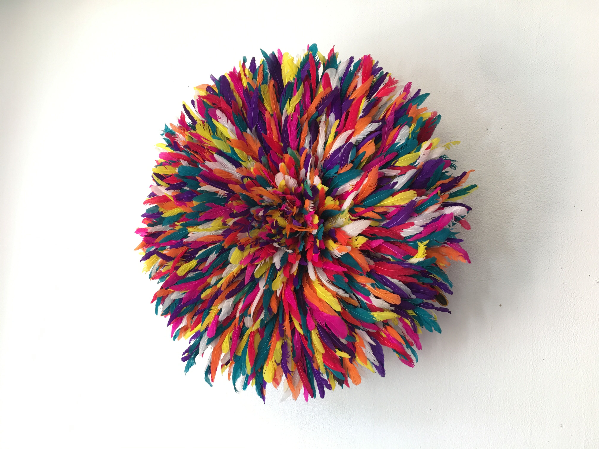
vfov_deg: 48.2
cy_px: 224
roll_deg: -2.4
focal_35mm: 29
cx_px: 300
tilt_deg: +8.5
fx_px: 502
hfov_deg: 61.7
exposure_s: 1/17
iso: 32
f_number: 2.2
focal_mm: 4.15
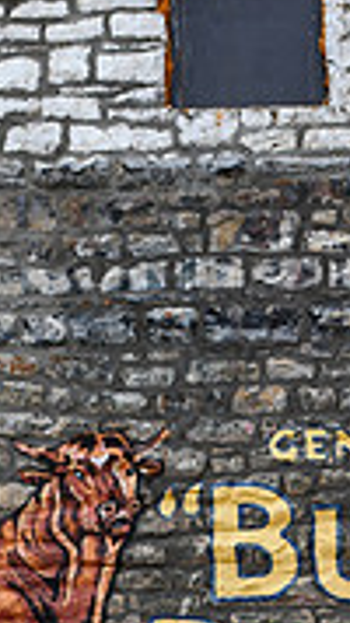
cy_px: 537
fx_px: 2593
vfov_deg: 13.6
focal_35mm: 157
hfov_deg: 7.7
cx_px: 364
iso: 100
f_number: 8
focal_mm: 31
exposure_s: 1/250
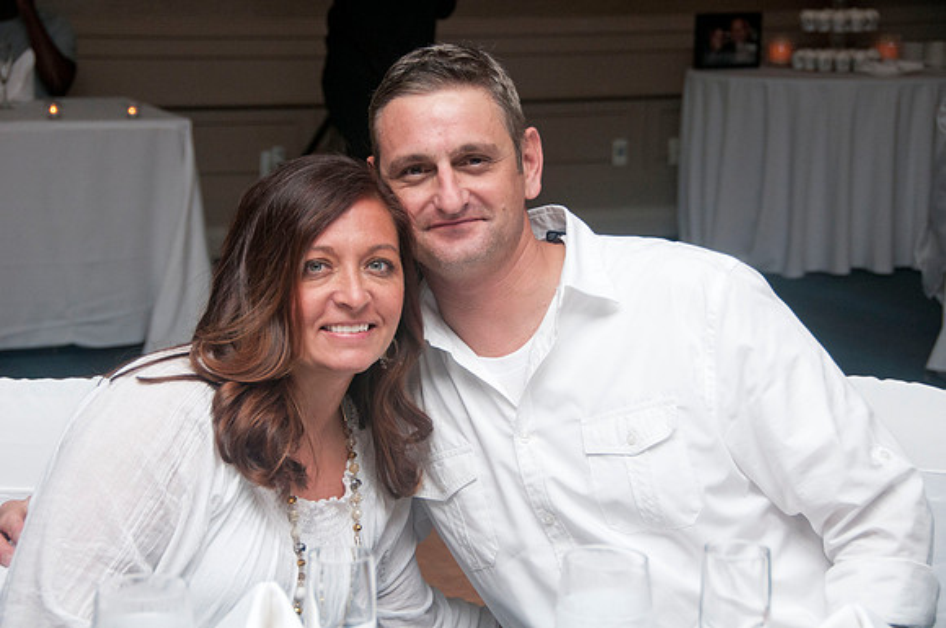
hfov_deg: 24.2
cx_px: 473
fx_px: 2204
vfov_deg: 16.2
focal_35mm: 84
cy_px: 314
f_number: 5.6
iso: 400
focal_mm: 56
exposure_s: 1/125
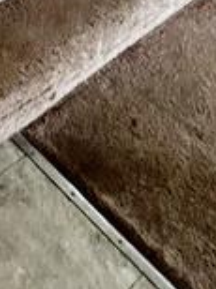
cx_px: 28
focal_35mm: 65
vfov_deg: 19.8
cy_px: -259
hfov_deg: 22.1
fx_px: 542
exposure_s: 1/99
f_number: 1.8
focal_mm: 1.57
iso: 160
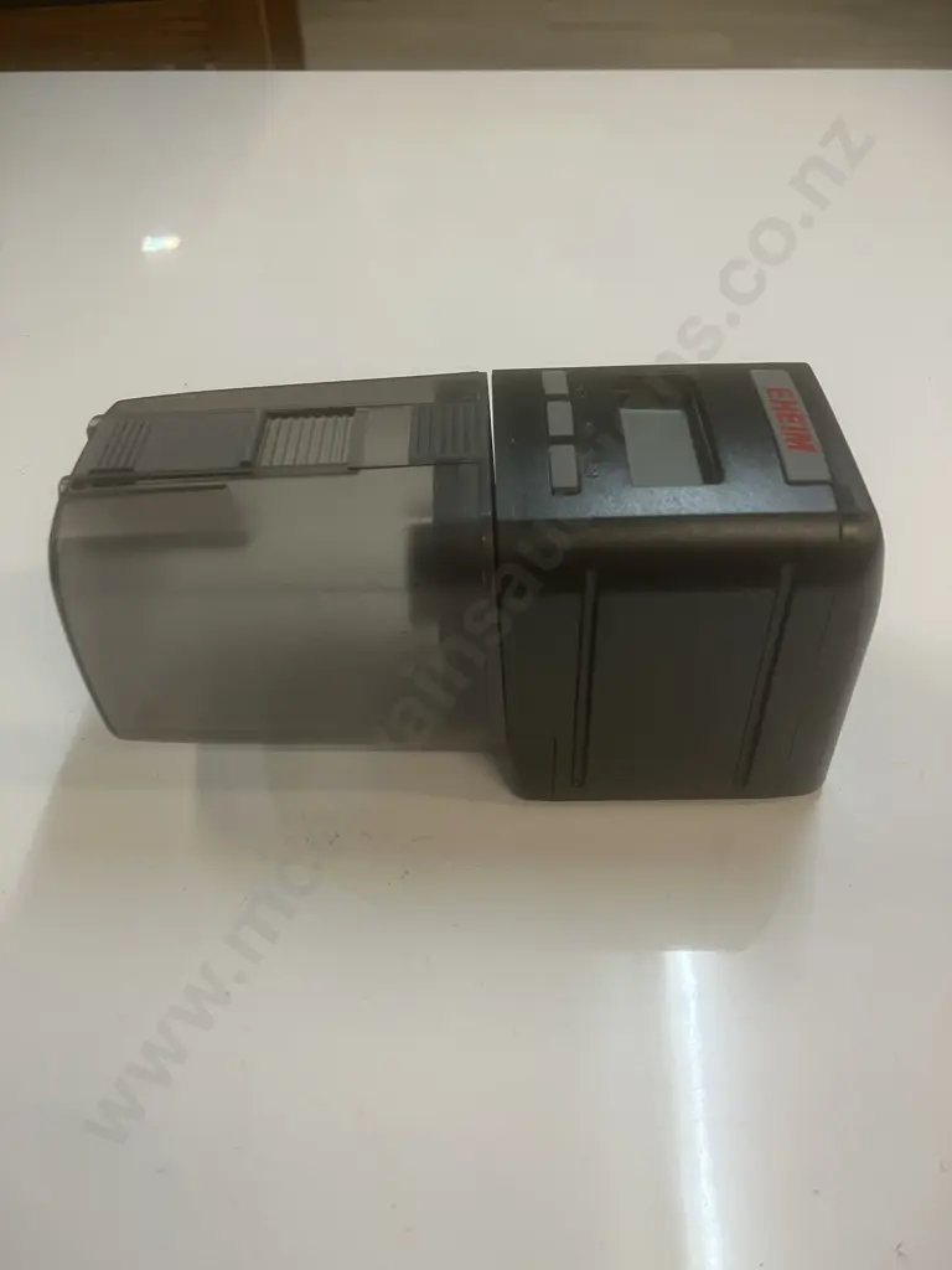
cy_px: 635
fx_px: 1027
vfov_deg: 63.4
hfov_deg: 49.7
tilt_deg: -43.9
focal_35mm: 28
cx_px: 476
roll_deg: +0.1
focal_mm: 3.99
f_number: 1.8
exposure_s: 1/50
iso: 64
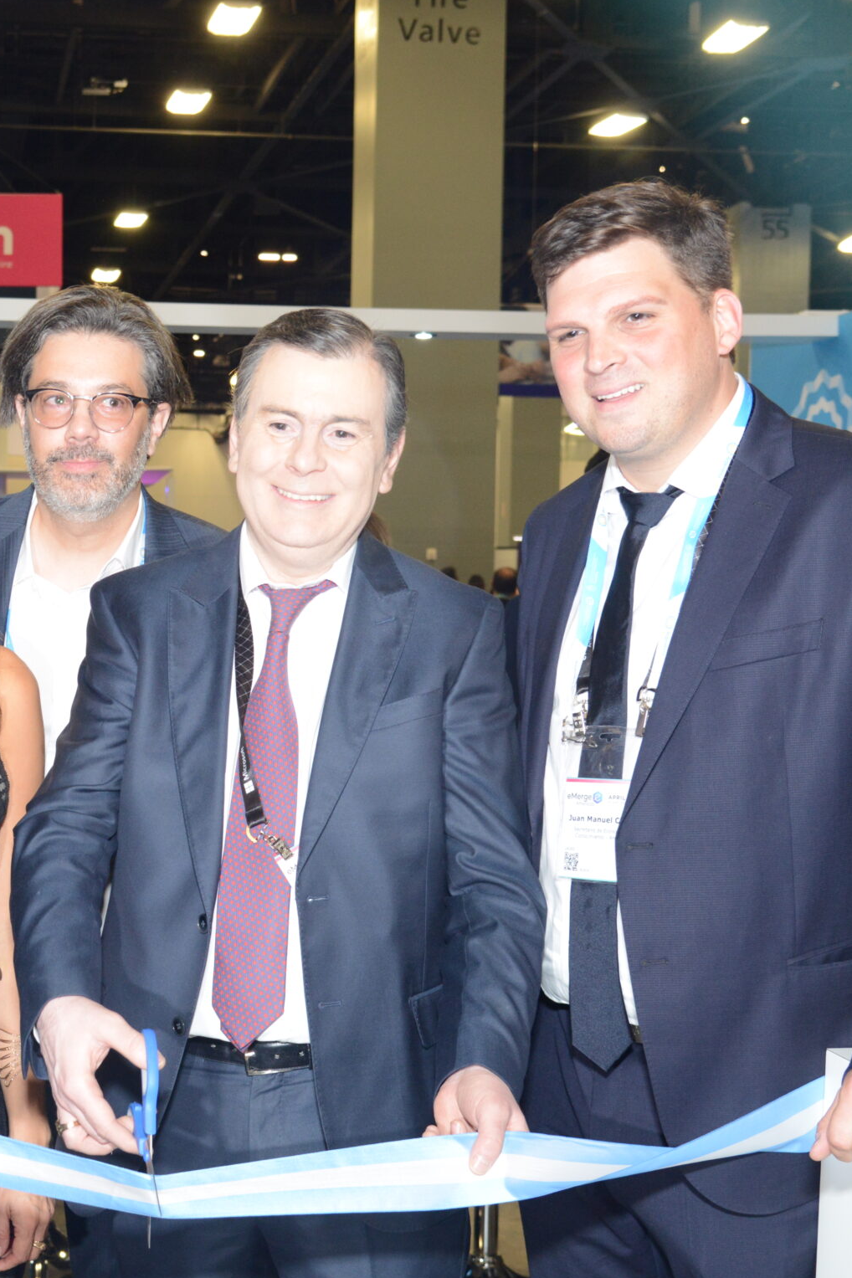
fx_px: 2023
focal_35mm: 57
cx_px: 57
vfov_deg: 35.0
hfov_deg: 23.1
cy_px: 690
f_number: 5
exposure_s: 1/60
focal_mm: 34
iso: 1600
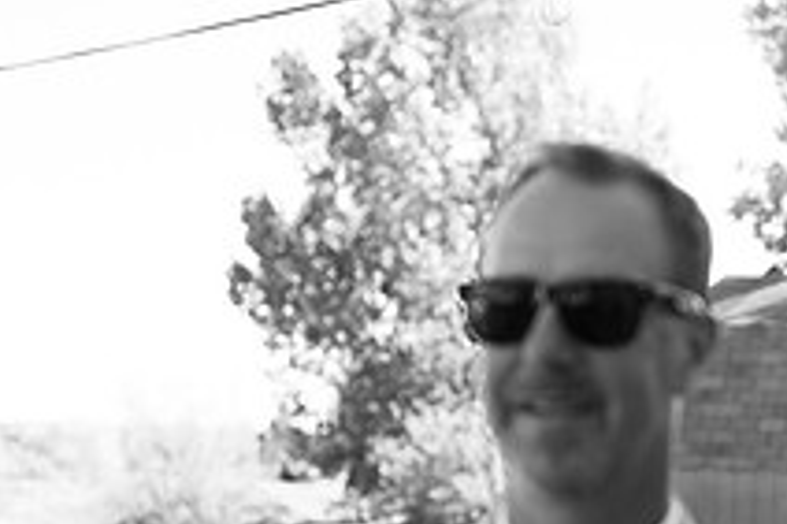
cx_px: 913
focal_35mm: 159
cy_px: 595
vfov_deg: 8.5
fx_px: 3473
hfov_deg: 12.7
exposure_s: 1/1250
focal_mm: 50
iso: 400
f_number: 2.8
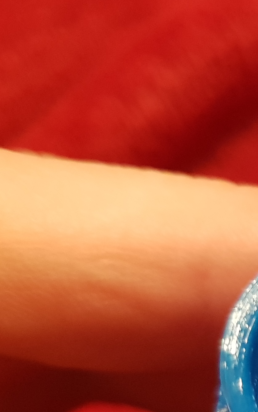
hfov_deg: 12.6
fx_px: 934
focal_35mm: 83
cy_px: 346
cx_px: 602
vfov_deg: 24.4
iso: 250
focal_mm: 4.2
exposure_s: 1/17
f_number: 1.7
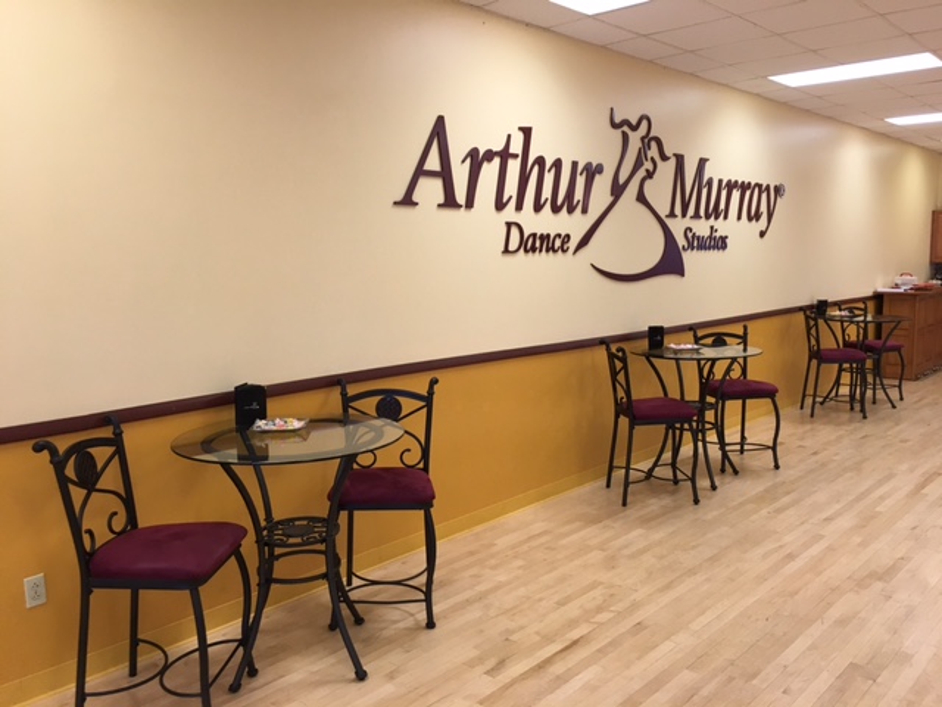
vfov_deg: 48.2
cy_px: 354
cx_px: 471
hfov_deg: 61.7
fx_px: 789
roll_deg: +0.5
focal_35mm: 29
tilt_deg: -8.6
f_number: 2.2
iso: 40
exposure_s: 1/30
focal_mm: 4.15
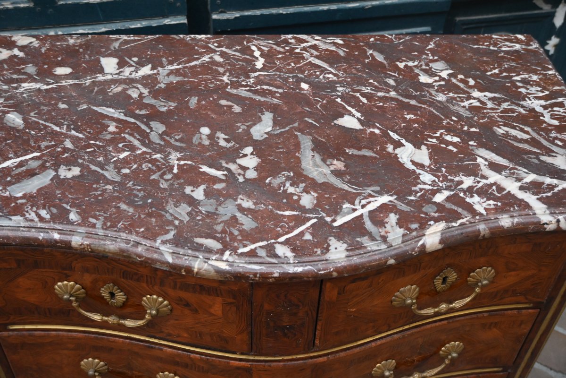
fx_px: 625
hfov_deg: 48.7
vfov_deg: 33.6
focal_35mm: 40
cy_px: 189
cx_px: 283
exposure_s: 1/125
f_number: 3.8
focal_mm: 26.5
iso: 1250
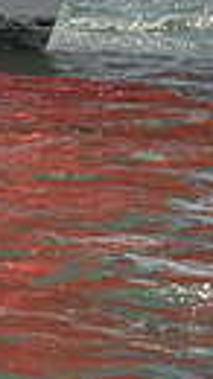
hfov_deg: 3.2
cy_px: -109
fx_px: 3680
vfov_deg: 5.9
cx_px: -616
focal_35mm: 366
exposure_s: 1/1250
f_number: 6.3
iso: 320
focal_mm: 78
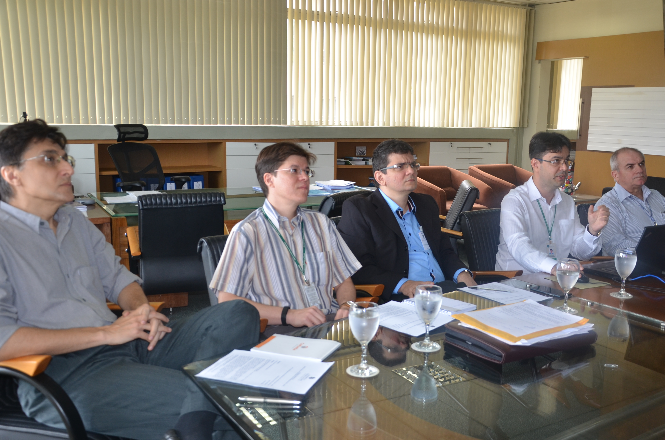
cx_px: 361
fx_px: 656
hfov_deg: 53.7
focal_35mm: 36
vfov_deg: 37.1
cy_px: 239
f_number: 3.8
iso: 280
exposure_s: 1/125
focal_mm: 21
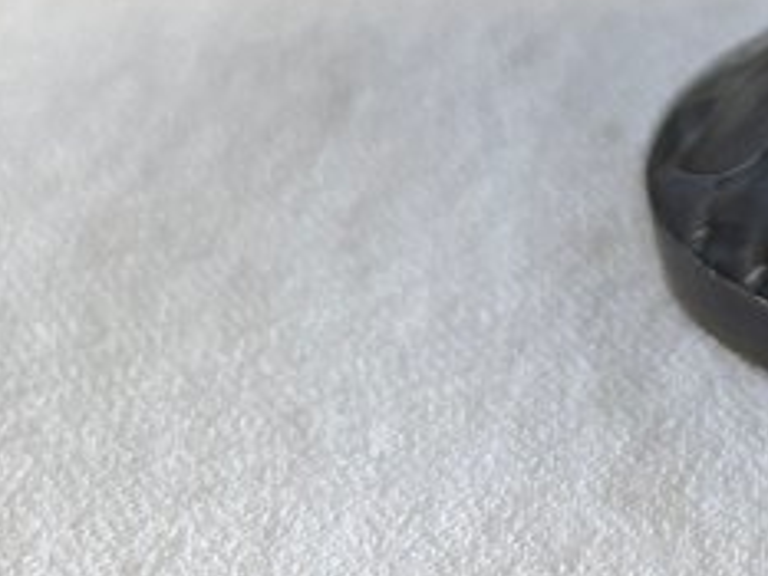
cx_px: 1114
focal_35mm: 134
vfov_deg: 10.1
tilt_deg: -20.8
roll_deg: +3.0
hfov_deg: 13.9
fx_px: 2974
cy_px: -645
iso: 125
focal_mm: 5.96
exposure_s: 1/107
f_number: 1.6
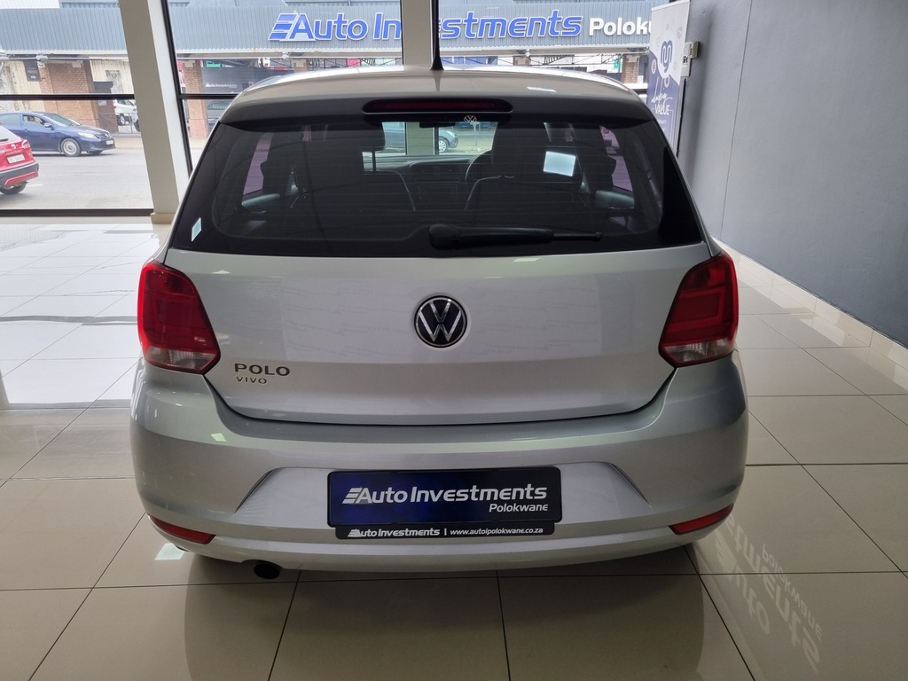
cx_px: 454
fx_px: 682
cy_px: 340
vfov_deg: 53.1
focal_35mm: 26
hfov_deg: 67.3
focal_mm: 5.4
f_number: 1.8
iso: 64
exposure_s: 1/100
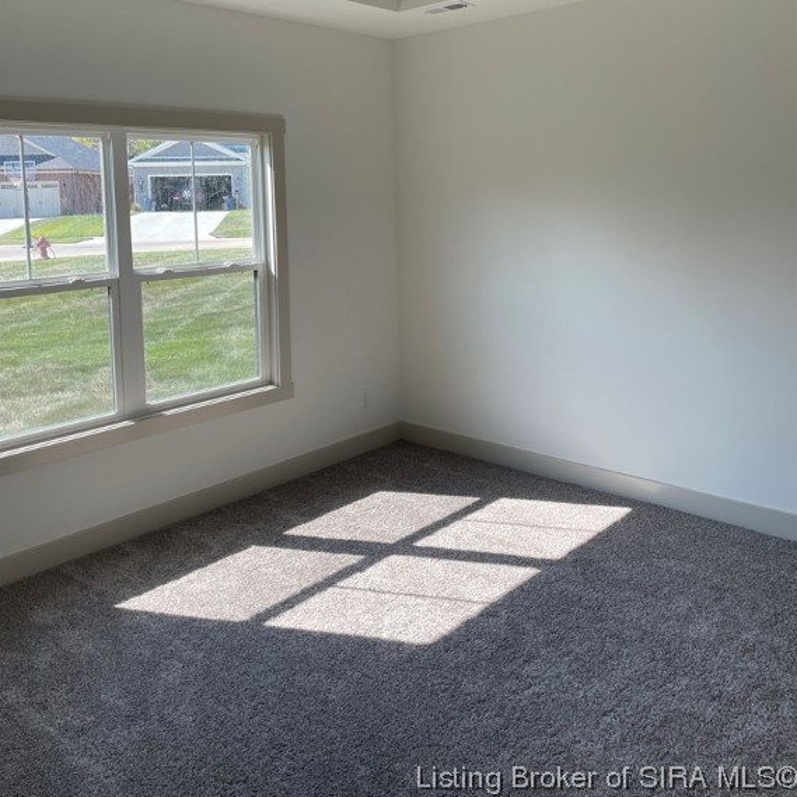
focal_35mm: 31
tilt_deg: -4.6
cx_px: 401
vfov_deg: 51.5
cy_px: 263
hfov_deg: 52.5
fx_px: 808
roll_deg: +1.6
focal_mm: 4.2
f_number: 1.6
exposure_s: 1/428
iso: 32
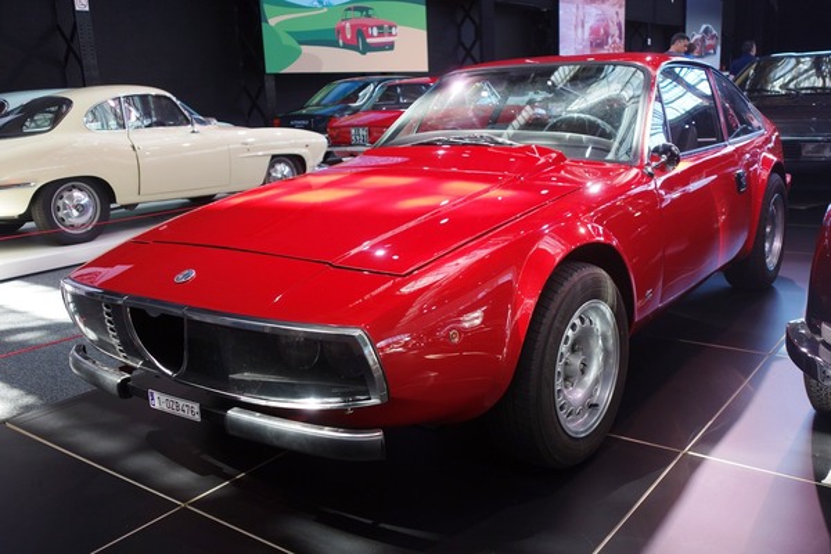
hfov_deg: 55.8
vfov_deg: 38.9
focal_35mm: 34
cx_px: 416
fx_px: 785
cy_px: 277
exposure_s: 1/50
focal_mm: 12.62
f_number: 2.8
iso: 125
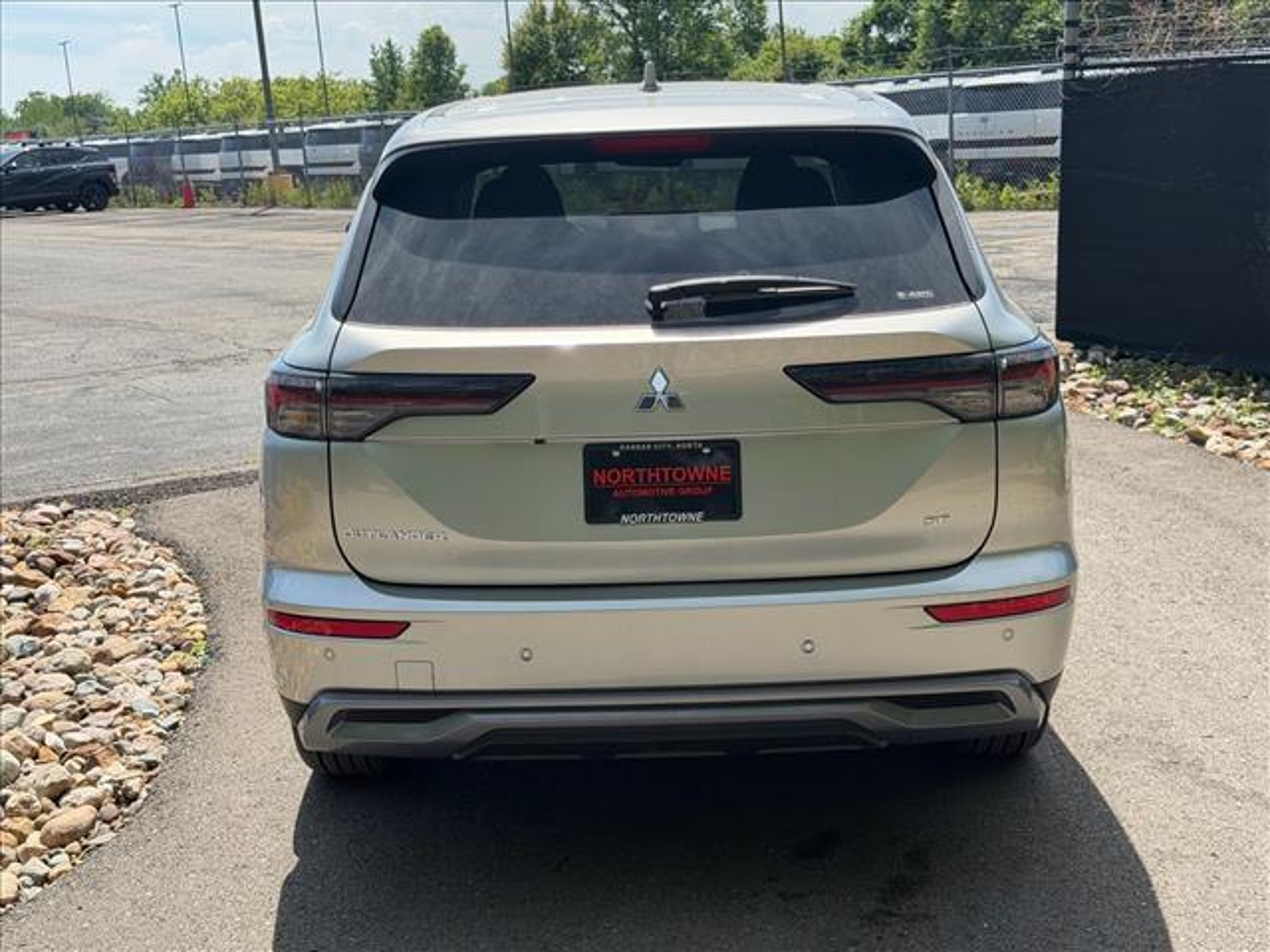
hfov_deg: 39.7
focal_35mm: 48
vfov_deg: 30.3
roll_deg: +4.5
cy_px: 476
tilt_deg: -7.9
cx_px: 635
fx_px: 1761
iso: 80
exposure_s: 1/3226
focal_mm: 6.76
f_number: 1.78
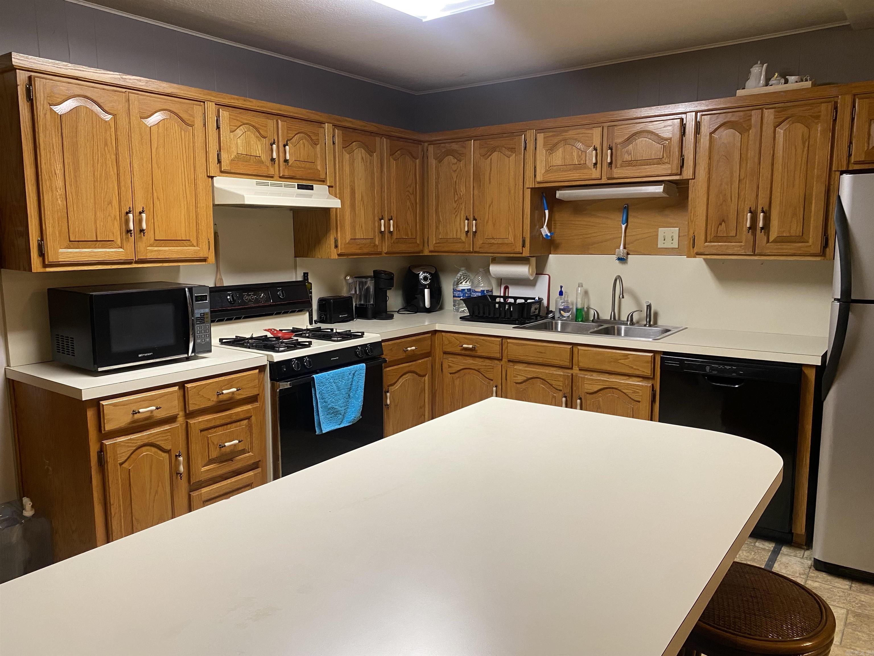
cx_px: 437
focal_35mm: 26
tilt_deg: -6.9
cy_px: 328
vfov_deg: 53.1
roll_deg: +0.0
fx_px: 656
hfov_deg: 67.3
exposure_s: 1/60
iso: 125
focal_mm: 4.25
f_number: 1.8
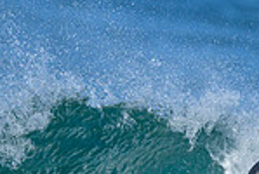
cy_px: 336
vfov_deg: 0.3
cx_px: 33
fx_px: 30839
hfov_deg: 0.5
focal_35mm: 4278
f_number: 6.3
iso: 320
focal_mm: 800
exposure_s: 1/2000
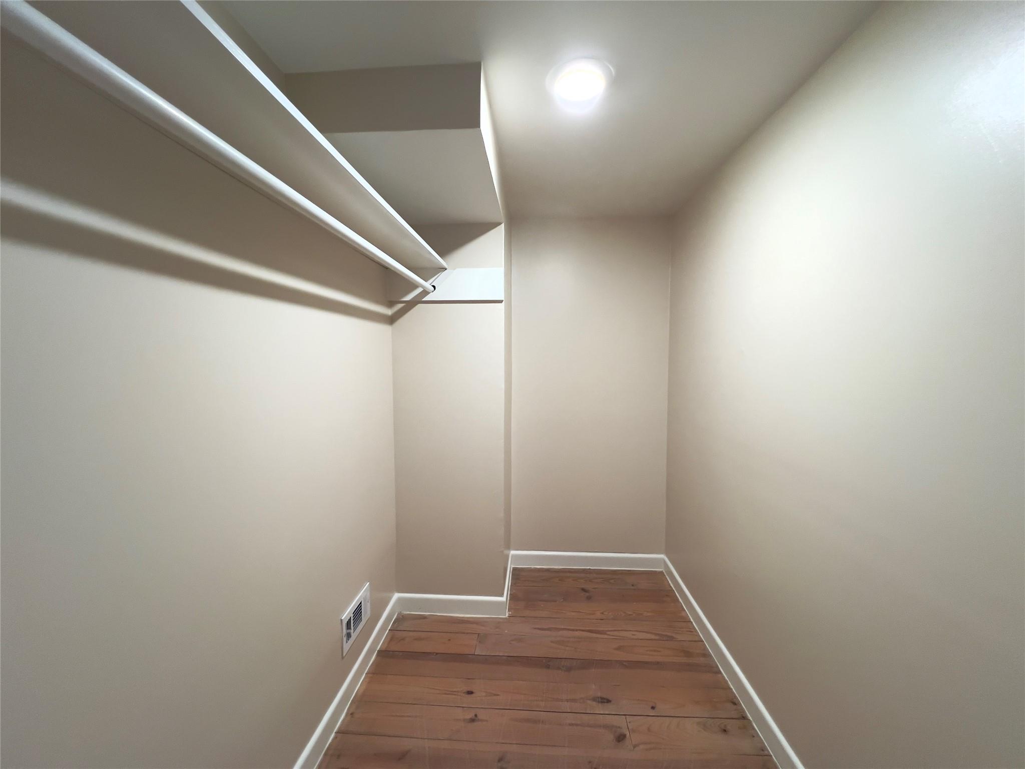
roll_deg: +0.6
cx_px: 512
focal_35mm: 13
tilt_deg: -3.7
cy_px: 384
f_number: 1.8
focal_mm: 1.57
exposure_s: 1/60
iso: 160
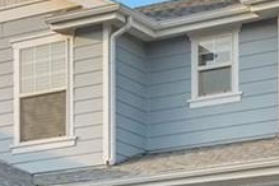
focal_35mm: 161
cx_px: -33
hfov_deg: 12.5
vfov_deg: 8.3
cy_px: 283
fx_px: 1248
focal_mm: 22
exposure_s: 1/100
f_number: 7.1
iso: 100
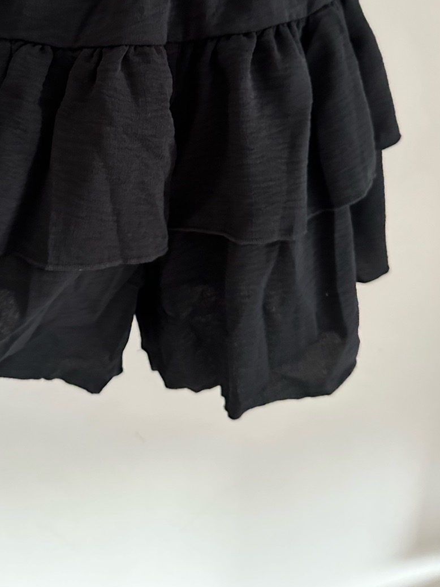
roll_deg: +4.1
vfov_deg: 48.1
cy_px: 141
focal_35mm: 37
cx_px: 149
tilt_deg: -21.3
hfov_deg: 38.2
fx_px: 627
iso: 1000
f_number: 1.78
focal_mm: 6.86
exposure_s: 1/40
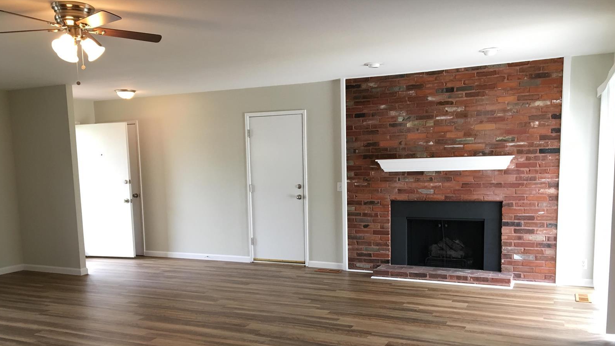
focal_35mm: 32
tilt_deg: -6.5
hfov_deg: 61.0
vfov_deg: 36.3
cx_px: 308
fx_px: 522
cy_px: 232
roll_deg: +1.0
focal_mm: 4.15
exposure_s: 1/30
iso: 40
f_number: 2.2
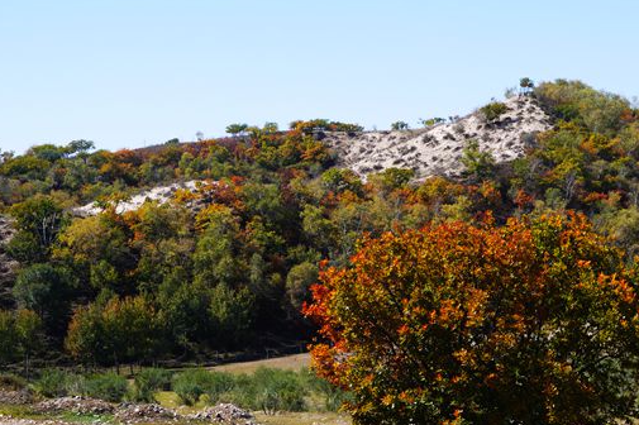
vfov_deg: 13.5
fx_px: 1792
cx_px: 395
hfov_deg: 20.2
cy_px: 257
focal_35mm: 101
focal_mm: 35
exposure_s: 1/400
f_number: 9
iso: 160
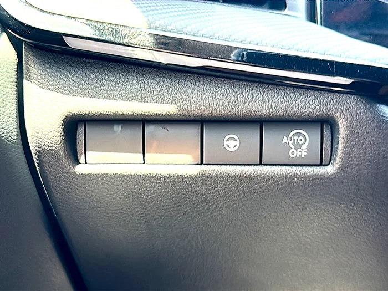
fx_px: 460
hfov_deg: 45.8
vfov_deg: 35.1
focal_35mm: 41
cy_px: 146
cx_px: 194
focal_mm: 6.86
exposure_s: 1/42
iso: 100
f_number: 1.78
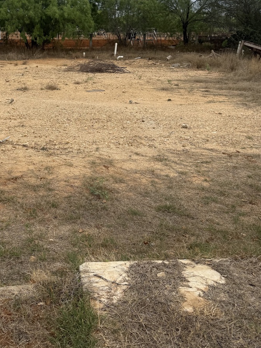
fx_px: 392
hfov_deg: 35.8
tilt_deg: -10.9
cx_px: 59
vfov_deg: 46.8
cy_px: 106
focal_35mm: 39
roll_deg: -1.3
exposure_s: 1/4167
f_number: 1.78
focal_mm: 6.76
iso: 80
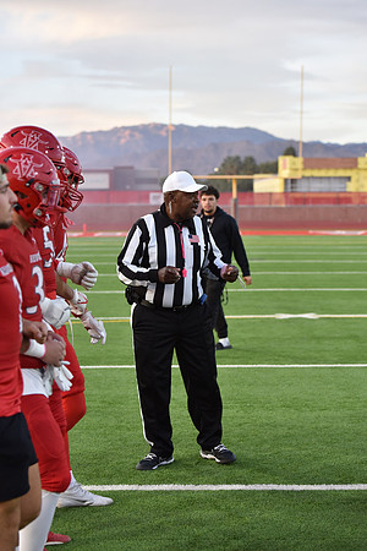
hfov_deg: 19.5
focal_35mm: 70
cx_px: 184
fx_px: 1070
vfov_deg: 28.8
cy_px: 276
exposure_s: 1/640
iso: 1000
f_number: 2.8
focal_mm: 70
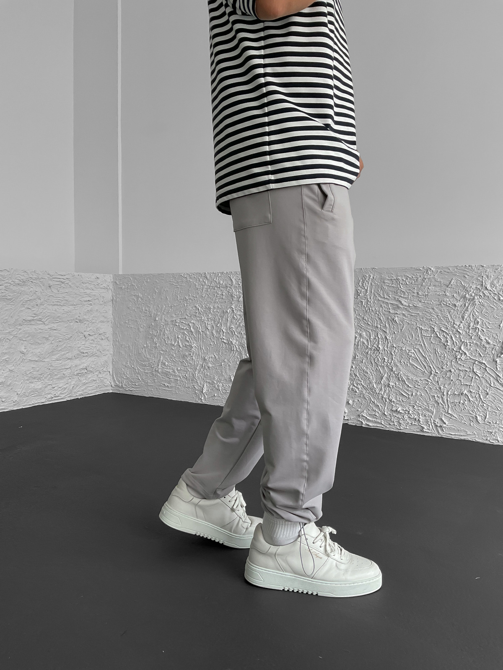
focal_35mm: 29
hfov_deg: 48.2
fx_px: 562
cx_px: 252
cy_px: 335
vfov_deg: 61.7
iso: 25
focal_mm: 3
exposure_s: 1/120
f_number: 1.8
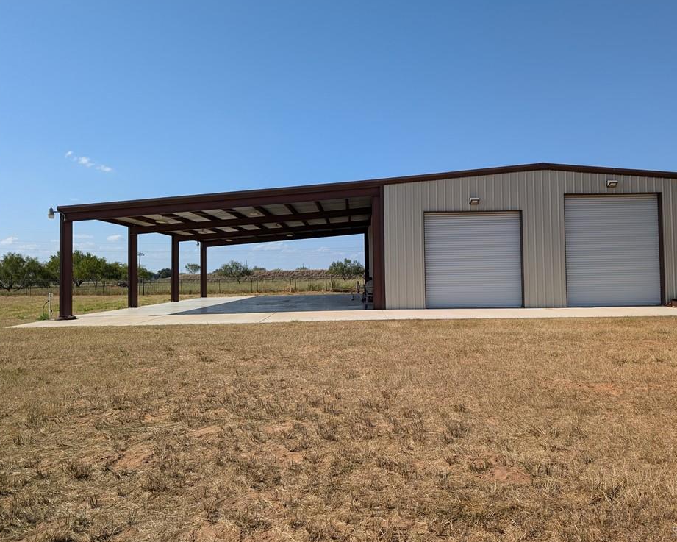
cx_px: 364
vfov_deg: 54.9
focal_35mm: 26
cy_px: 263
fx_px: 521
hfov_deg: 65.9
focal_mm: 6.9
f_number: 1.68
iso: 21
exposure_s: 1/1250
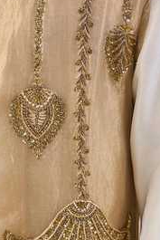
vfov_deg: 21.0
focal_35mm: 97
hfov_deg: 14.1
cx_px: 48
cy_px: 94
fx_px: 646
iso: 250
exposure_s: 1/160
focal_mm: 49
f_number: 5.6
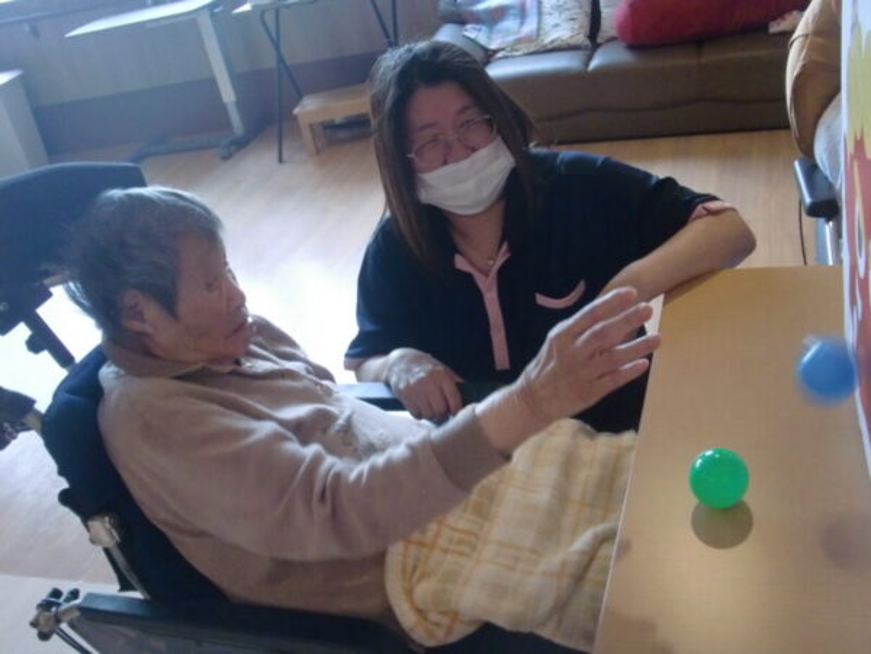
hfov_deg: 49.0
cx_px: 436
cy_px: 327
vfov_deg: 37.7
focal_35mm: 38
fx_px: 956
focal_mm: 6.66
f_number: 3.9
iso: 400
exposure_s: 1/50
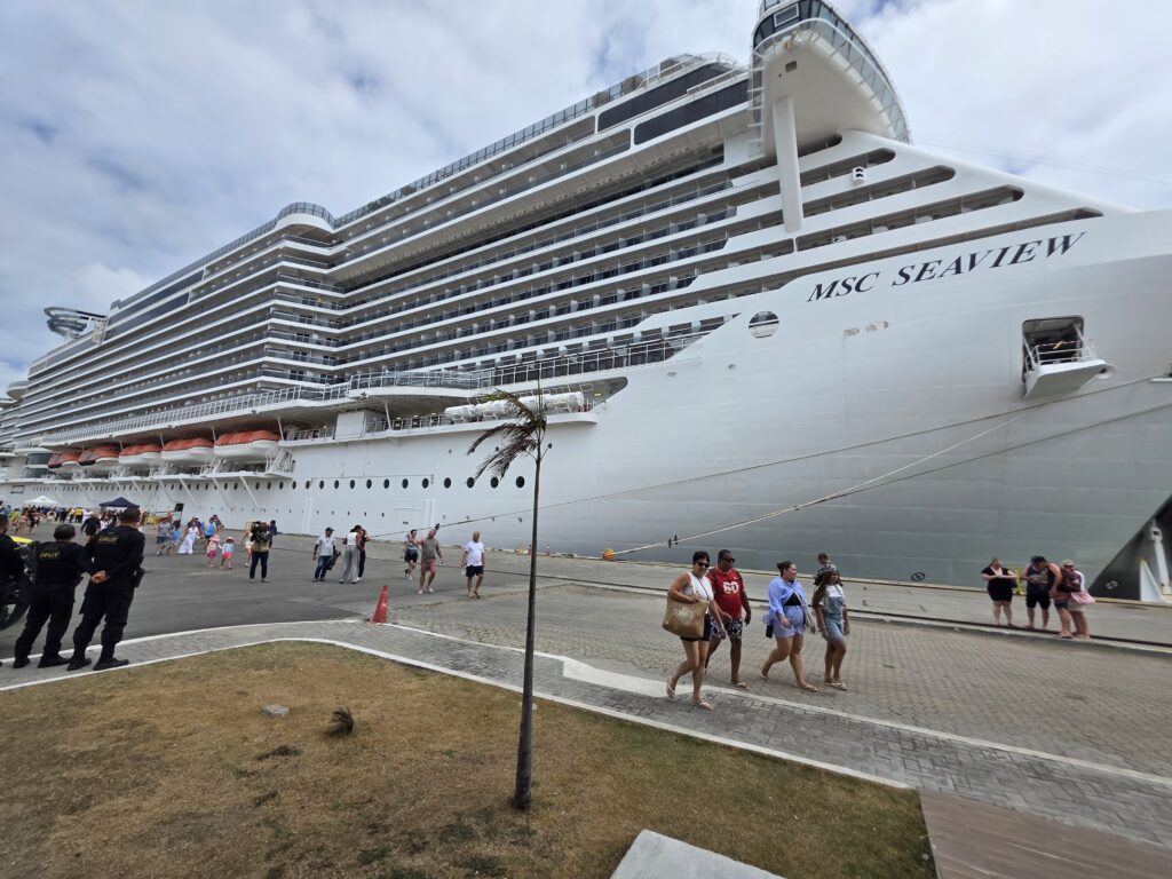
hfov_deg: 106.2
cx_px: 586
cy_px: 440
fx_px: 440
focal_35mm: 13
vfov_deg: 89.9
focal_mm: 2.2
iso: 40
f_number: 1.9
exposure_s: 1/3372
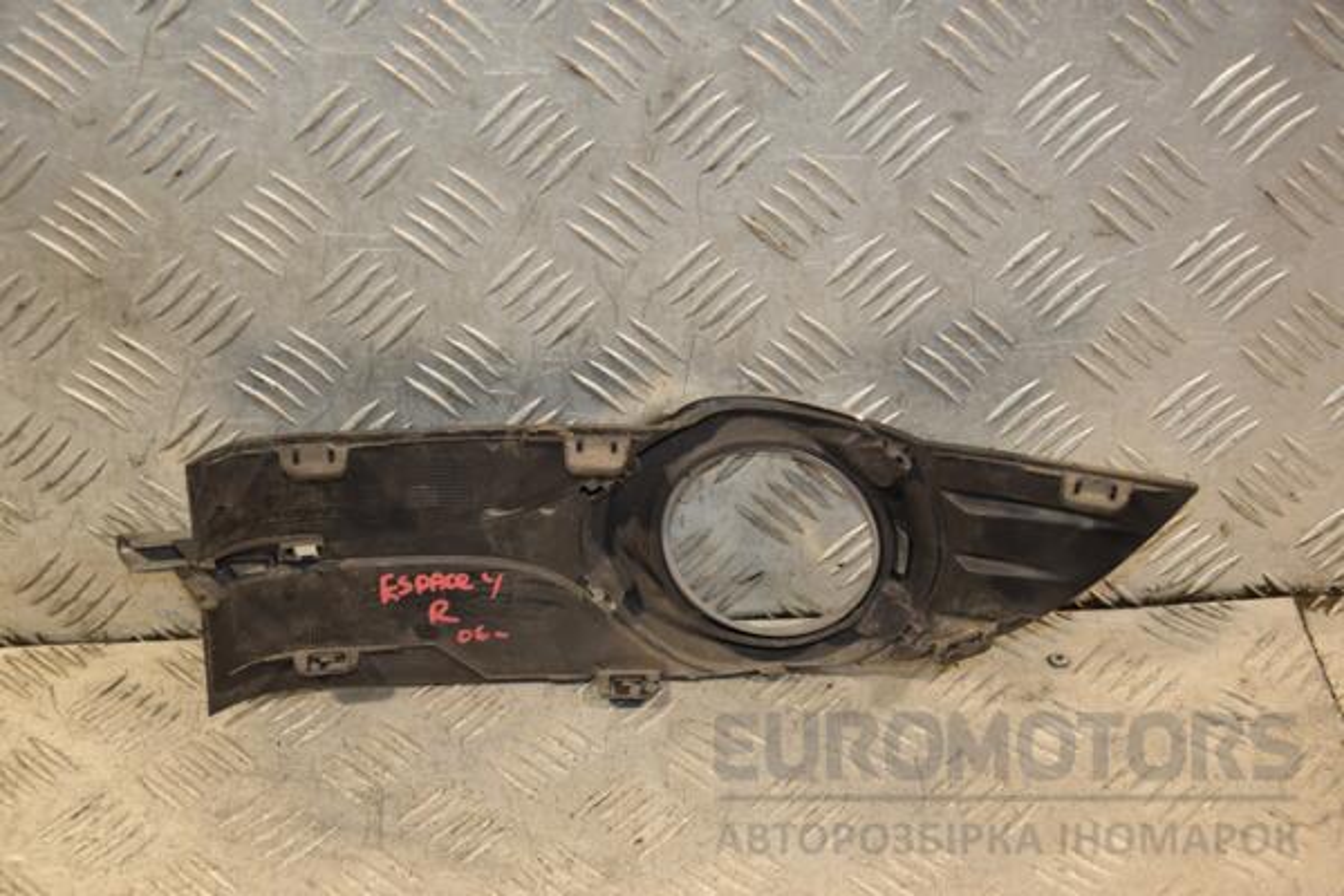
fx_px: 2352
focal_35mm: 63
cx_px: 672
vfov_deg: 21.6
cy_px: 448
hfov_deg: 31.9
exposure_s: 1/160
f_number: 4.8
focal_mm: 42
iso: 800
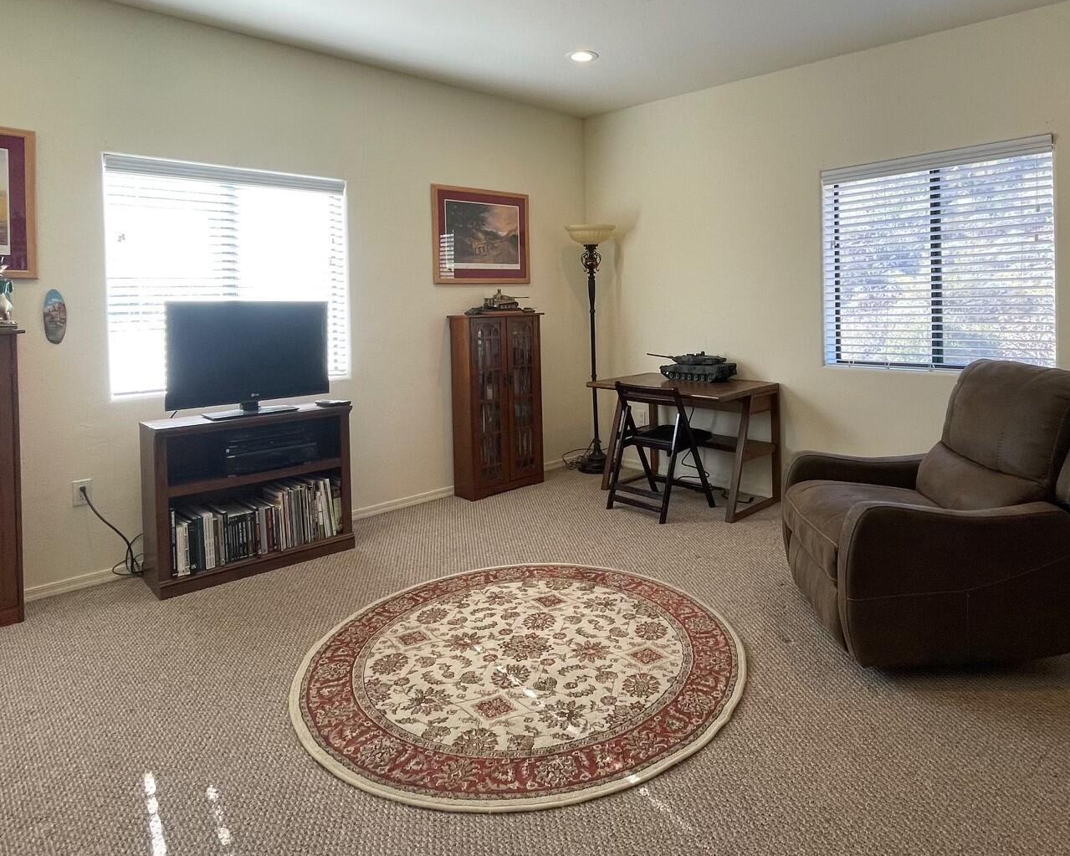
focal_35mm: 20
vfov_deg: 66.9
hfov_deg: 80.0
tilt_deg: -1.0
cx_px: 602
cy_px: 314
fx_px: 633
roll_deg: +0.9
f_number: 2.4
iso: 100
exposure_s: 1/120
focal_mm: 1.54
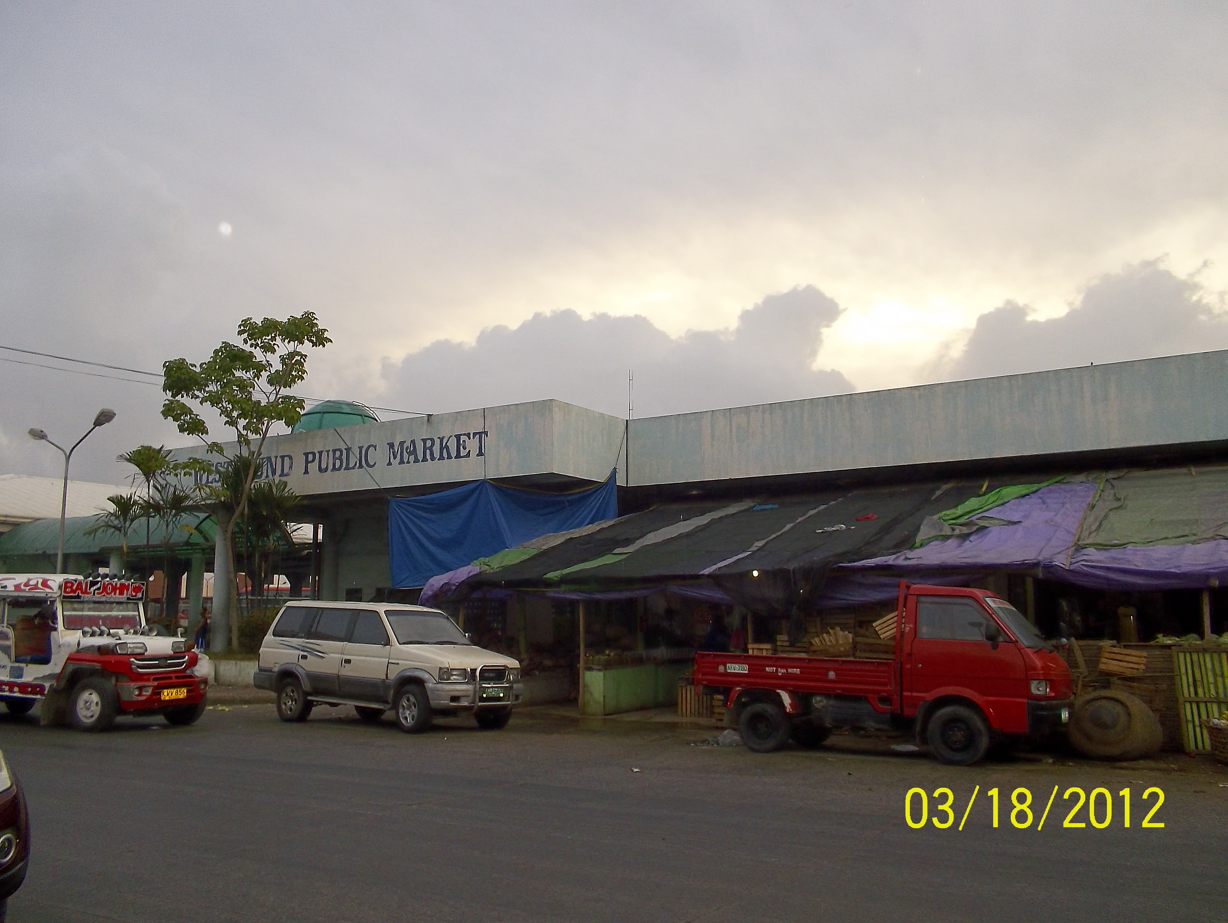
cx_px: 614
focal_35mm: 29
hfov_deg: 61.6
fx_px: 1030
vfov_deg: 48.3
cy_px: 462
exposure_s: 1/100
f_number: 3.3
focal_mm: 4.1
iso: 80
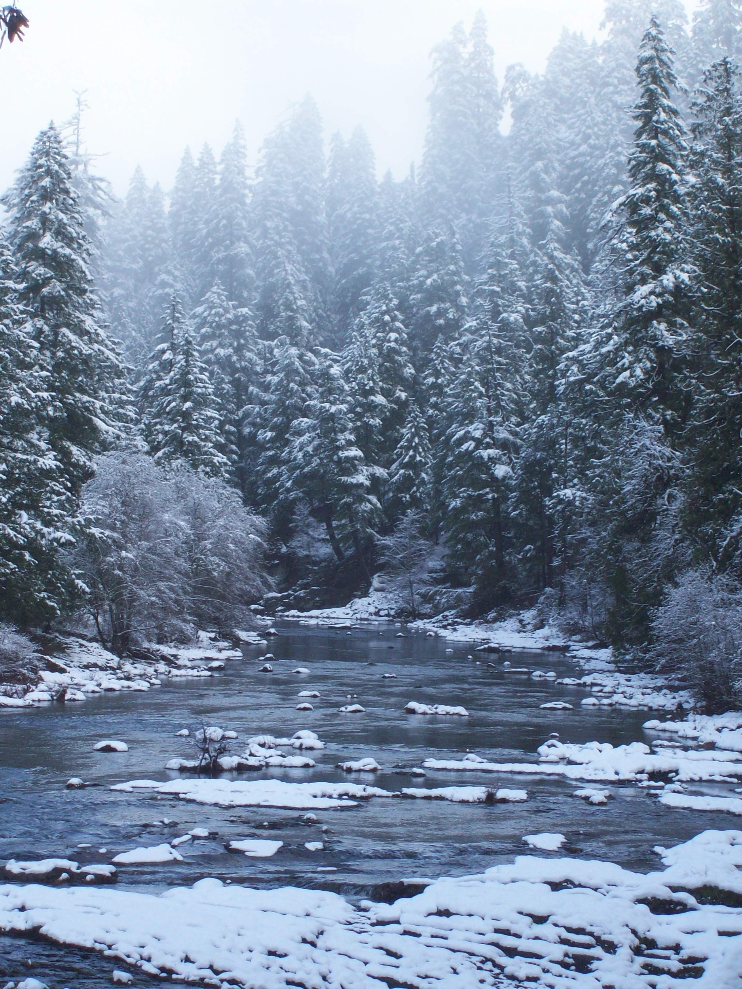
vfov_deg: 18.2
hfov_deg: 13.7
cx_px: 371
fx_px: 3087
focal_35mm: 108
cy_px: 494
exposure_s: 1/183
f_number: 4.8
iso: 80
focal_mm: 18
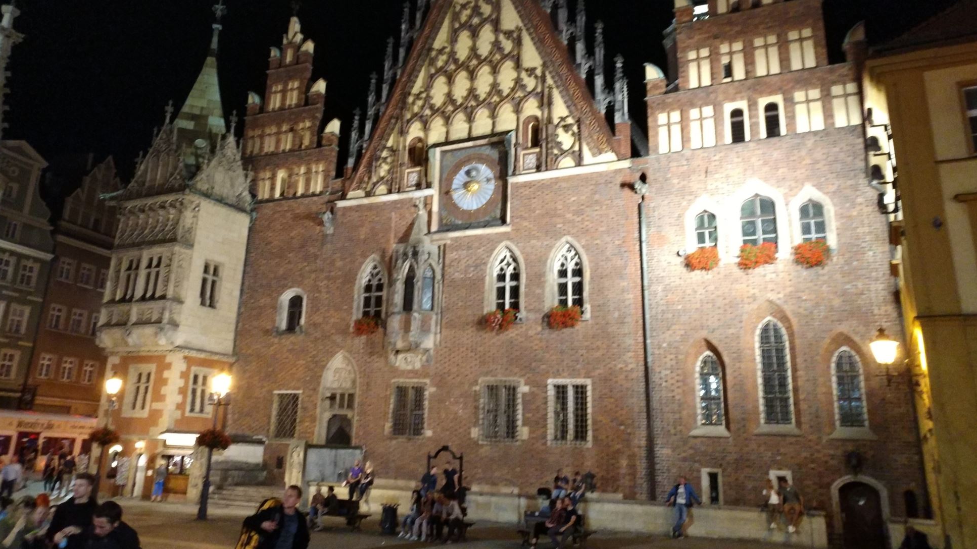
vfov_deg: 37.6
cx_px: 471
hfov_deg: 62.6
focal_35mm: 31
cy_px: 208
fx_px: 803
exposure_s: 1/14
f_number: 2.2
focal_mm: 4.73
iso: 1250
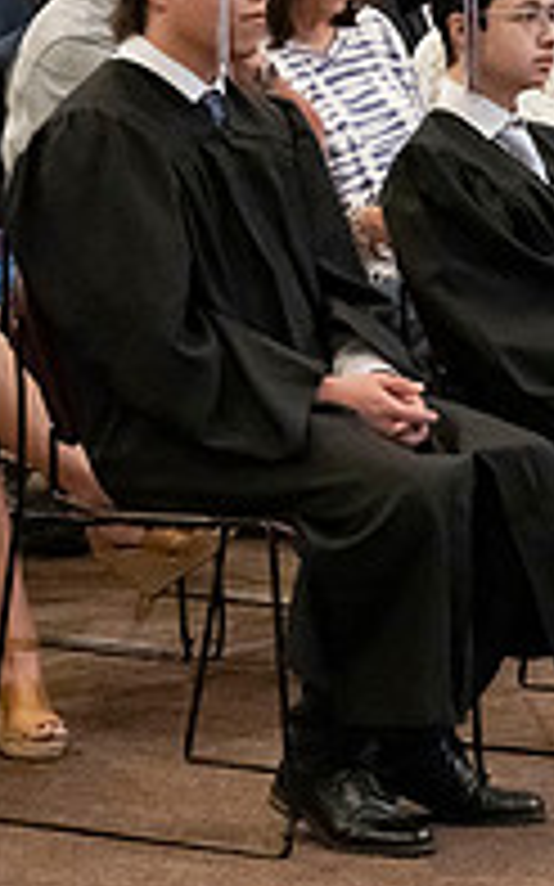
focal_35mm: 189
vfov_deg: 11.1
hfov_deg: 6.7
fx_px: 4569
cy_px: 250
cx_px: 1113
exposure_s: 1/80
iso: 10000
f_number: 6.3
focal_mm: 63
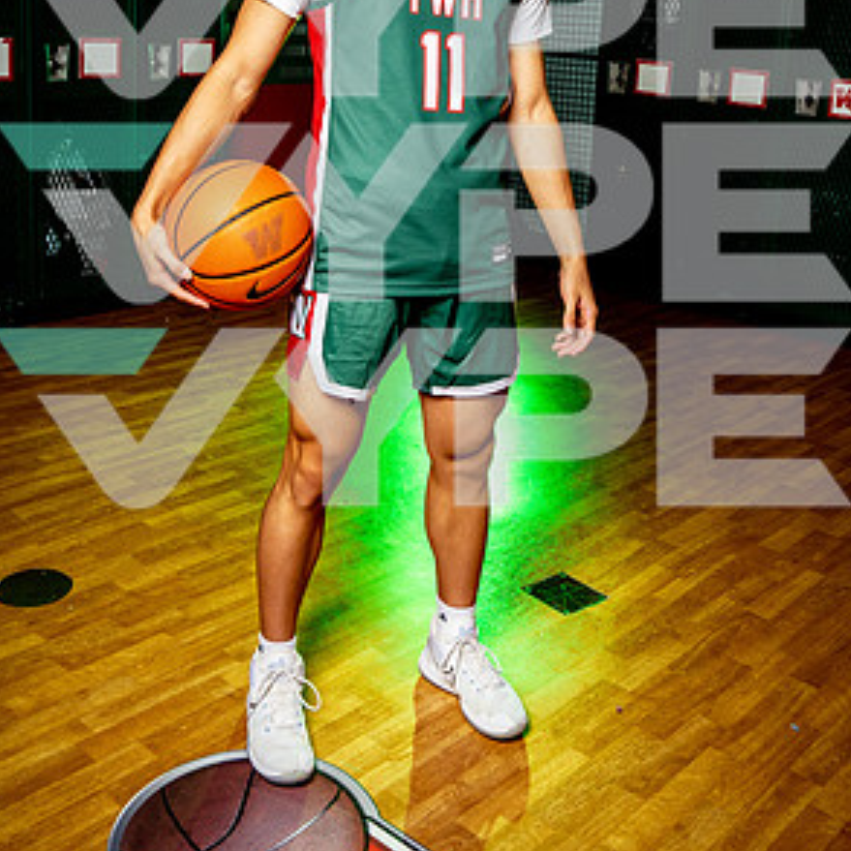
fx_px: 1196
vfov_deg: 38.2
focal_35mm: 43
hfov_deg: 39.2
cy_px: 215
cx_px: 427
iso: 200
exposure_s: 1/200
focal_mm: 33
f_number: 8
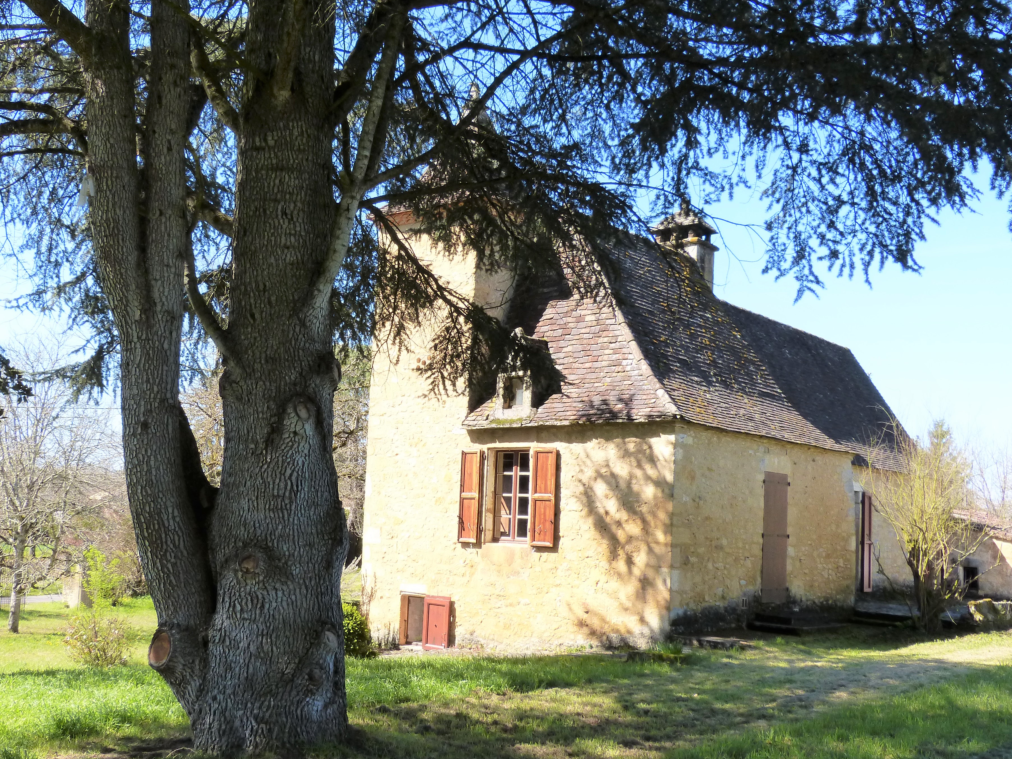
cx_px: 386
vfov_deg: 35.1
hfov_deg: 45.4
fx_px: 1199
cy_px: 411
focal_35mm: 41
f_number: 4
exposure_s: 1/400
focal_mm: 5.4
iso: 160
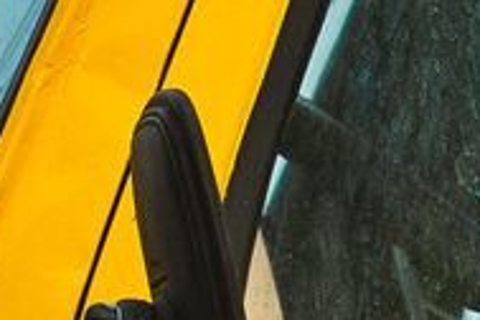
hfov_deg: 3.1
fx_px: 8879
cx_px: 1288
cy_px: 1467
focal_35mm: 666
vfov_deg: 2.0
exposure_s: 1/100
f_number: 2.8
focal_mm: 70
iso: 400
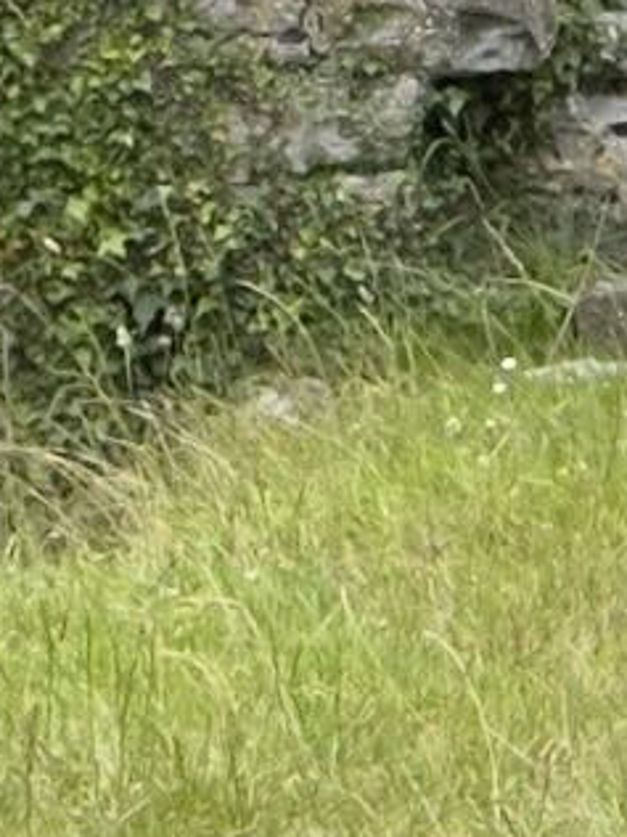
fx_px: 7511
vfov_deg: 6.1
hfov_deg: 4.7
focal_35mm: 311
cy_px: -1128
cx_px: 1273
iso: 100
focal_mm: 6.76
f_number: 1.78
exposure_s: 1/2762
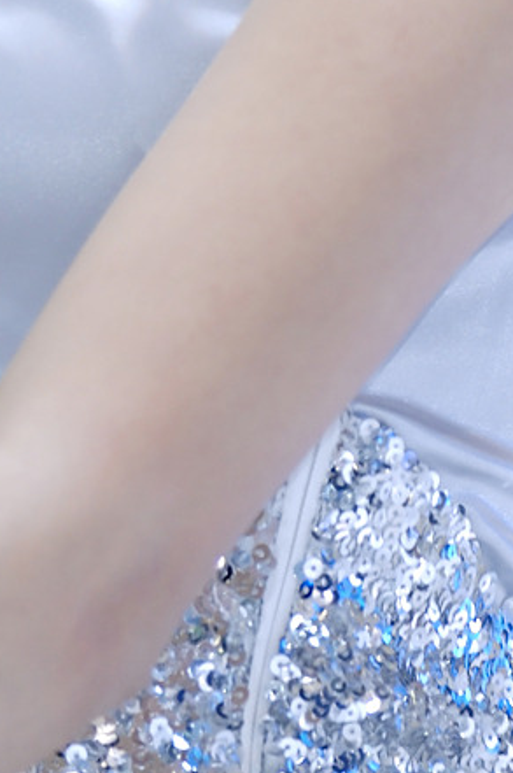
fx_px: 26244
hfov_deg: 1.1
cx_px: 152
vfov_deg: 1.7
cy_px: -438
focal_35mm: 1225
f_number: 2
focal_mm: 200
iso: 200
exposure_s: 1/100
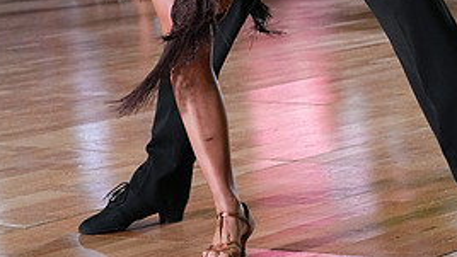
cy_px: -129
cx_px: 228
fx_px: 2340
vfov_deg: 6.2
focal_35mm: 193
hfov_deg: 11.2
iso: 8000
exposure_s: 1/400
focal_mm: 85
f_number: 5.6
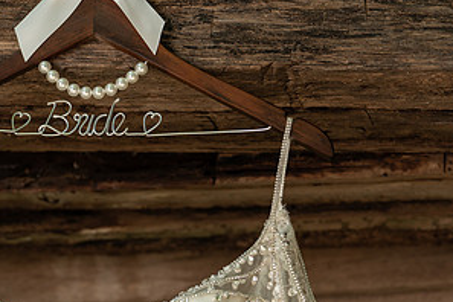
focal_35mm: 231
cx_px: 101
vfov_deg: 5.9
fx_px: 2907
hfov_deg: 8.9
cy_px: 191
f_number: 4
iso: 200
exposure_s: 1/200
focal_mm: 117
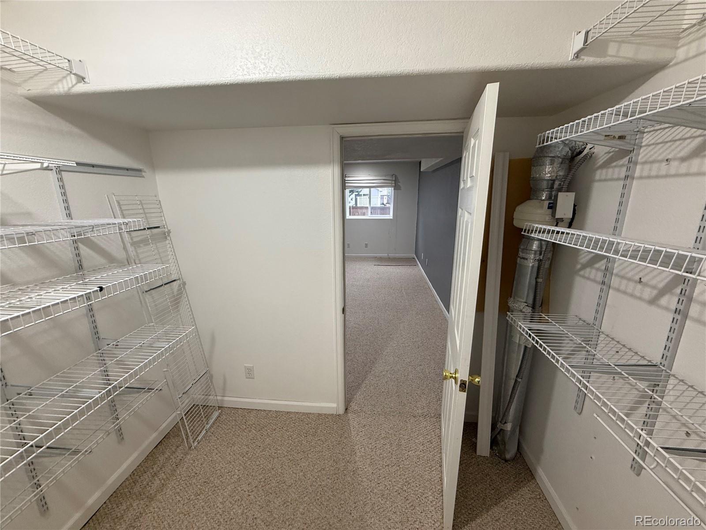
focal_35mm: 14
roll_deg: -0.5
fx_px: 286
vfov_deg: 85.7
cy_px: 265
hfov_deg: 102.1
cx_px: 353
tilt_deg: -12.6
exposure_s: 1/60
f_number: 2.2
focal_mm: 2.22
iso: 250
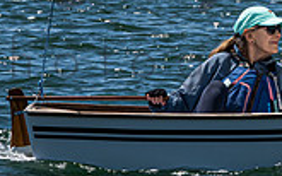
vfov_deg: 1.4
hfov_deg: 2.3
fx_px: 7122
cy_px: -89
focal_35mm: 927
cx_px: 301
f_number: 16
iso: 250
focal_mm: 200
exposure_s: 1/640
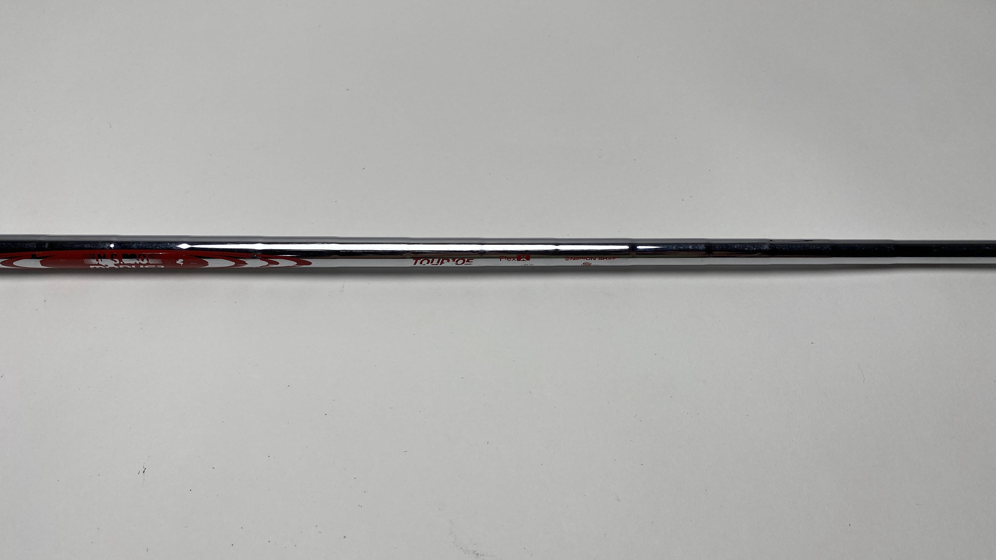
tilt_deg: -52.9
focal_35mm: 29
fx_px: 766
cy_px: 286
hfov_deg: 66.1
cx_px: 506
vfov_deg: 40.2
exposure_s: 1/465
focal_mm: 4.25
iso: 32
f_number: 1.8
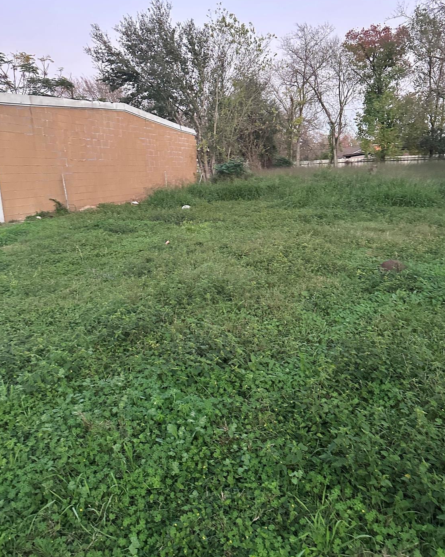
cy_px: 258
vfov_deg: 66.0
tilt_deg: -10.9
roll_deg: +0.0
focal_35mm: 26
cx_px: 228
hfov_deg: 54.9
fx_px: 428
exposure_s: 1/60
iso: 640
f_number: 1.78
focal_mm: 6.86
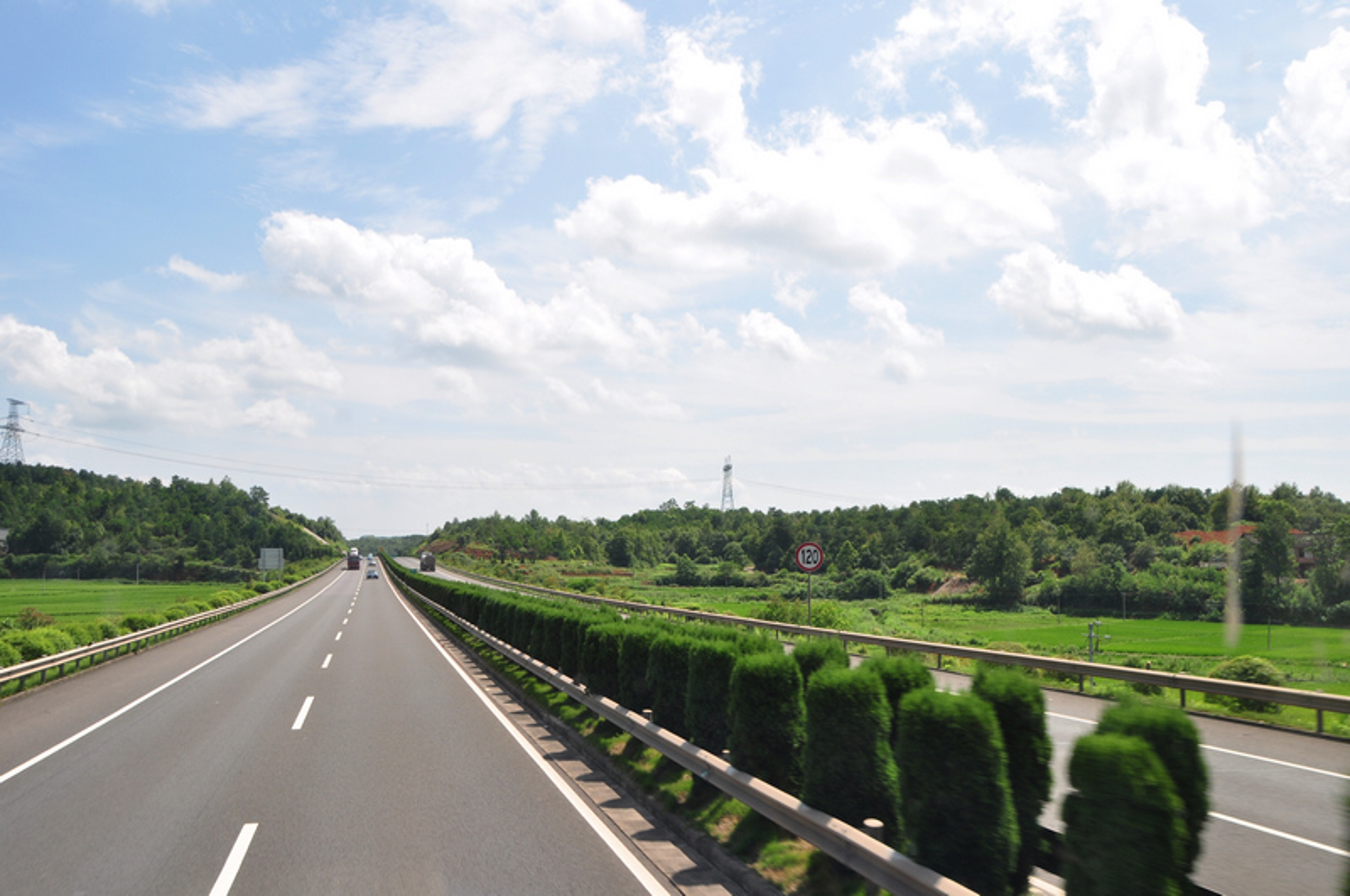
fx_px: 1236
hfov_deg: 57.3
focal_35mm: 33
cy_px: 448
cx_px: 675
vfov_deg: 39.9
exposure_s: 1/250
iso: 200
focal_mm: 22
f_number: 10
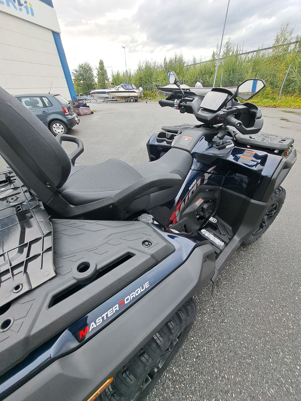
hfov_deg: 89.9
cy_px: 200
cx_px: 150
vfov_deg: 106.2
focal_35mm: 13
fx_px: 151
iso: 50
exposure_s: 1/222
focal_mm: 1.74
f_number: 2.2
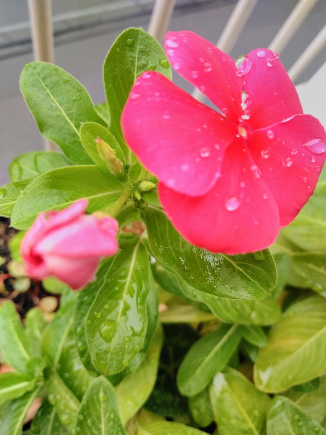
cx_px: 163
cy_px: 218
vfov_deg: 67.3
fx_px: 326
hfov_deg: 53.1
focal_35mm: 26
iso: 55
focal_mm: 3.46
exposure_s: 1/100
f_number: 2.2
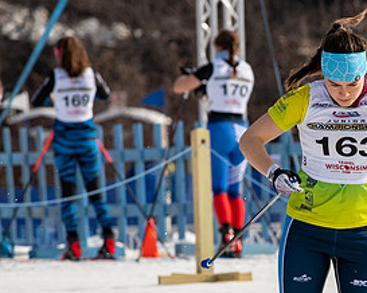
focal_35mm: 1098
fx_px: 11918
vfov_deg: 1.4
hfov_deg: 1.8
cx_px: 389
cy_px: 304
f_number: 9
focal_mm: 300
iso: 400
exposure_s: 1/1250
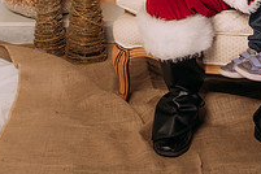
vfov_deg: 11.7
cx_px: 160
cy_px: -56
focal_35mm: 114
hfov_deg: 17.9
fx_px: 826
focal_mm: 35
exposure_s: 1/100
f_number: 5.6
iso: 100
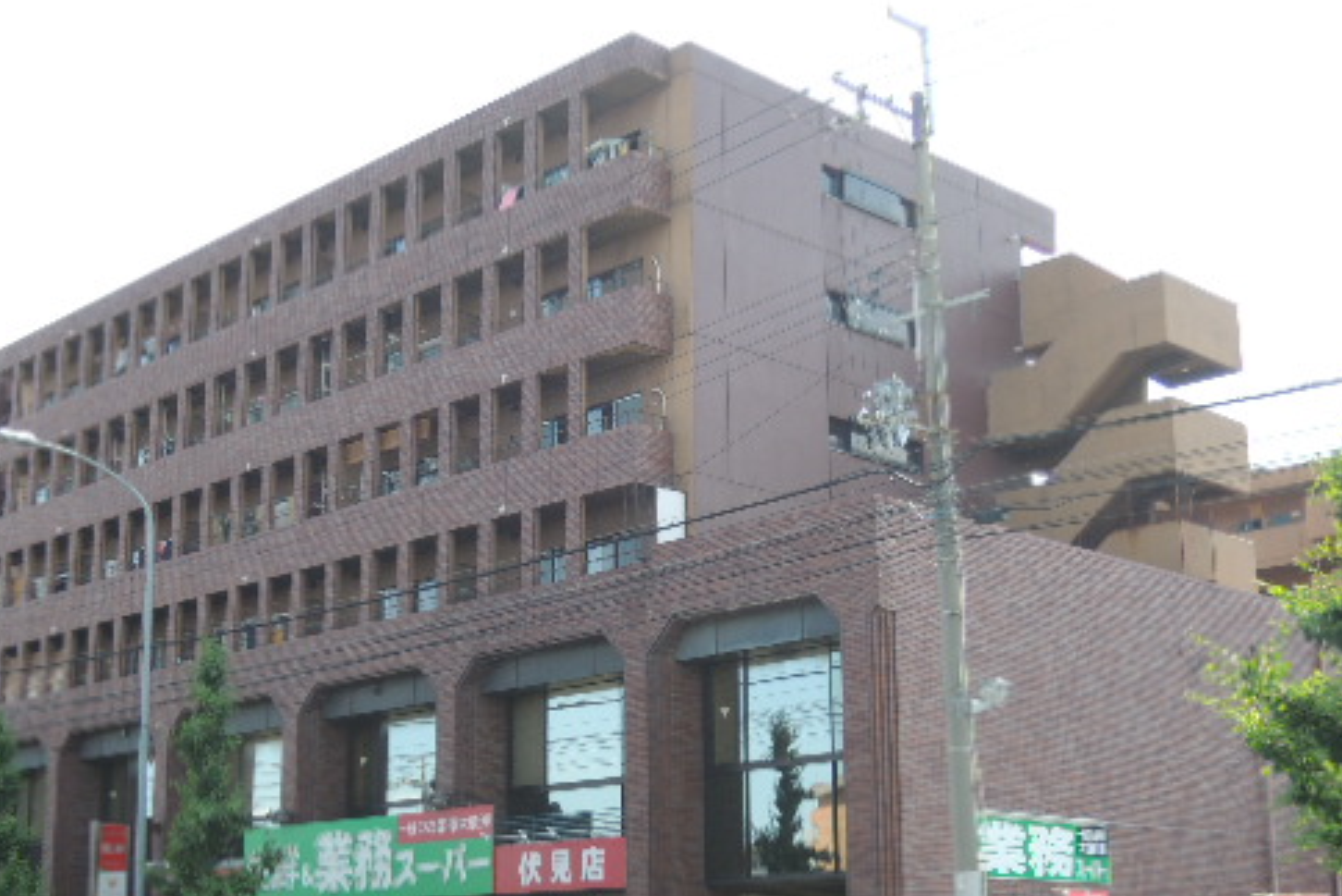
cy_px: 585
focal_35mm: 55
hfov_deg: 36.1
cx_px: 538
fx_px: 2051
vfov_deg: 24.5
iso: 100
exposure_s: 1/400
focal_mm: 7.2
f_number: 2.6
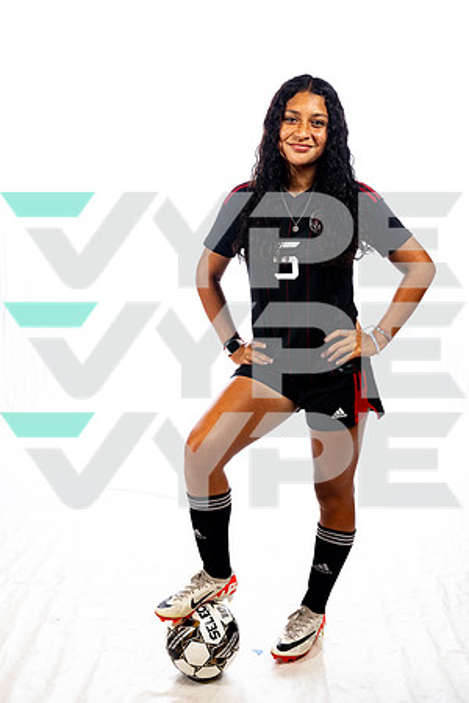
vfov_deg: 42.7
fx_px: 899
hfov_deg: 29.2
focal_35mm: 46
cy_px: 352
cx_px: 234
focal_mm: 46
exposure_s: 1/250
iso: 800
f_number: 8
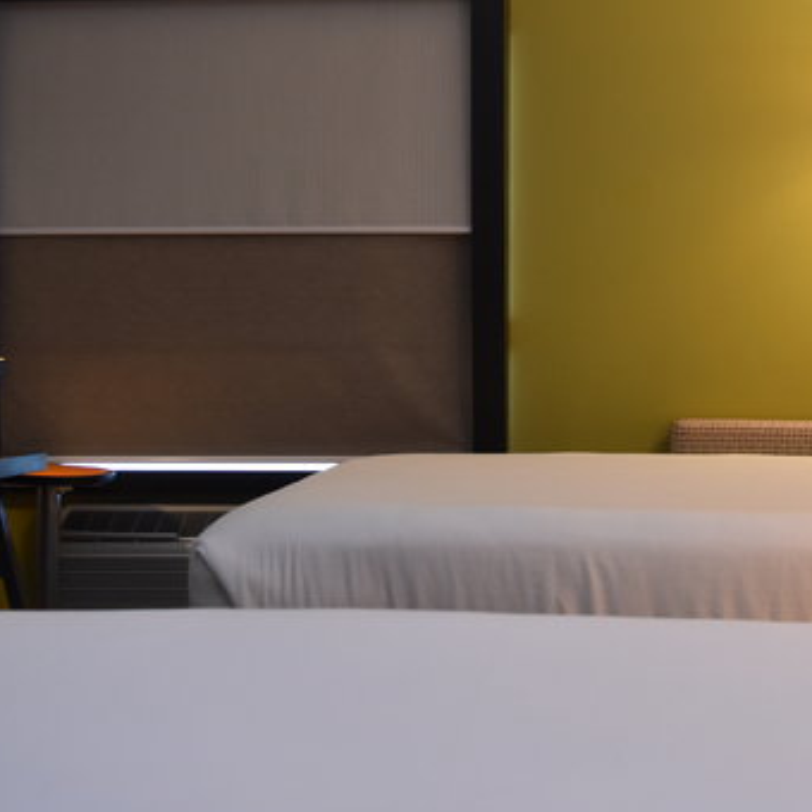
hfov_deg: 31.0
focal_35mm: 54
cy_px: 405
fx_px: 1433
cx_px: 628
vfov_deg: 31.6
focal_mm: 18
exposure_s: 1/80
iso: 800
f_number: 4.5
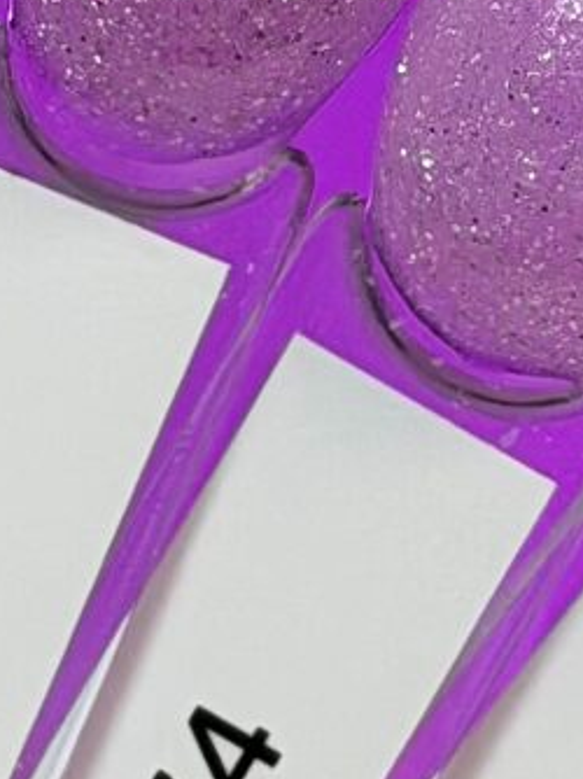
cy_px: 114
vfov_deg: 5.4
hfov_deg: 4.0
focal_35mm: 368
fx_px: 8274
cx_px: 343
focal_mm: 6.76
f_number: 1.78
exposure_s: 1/1242
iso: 64
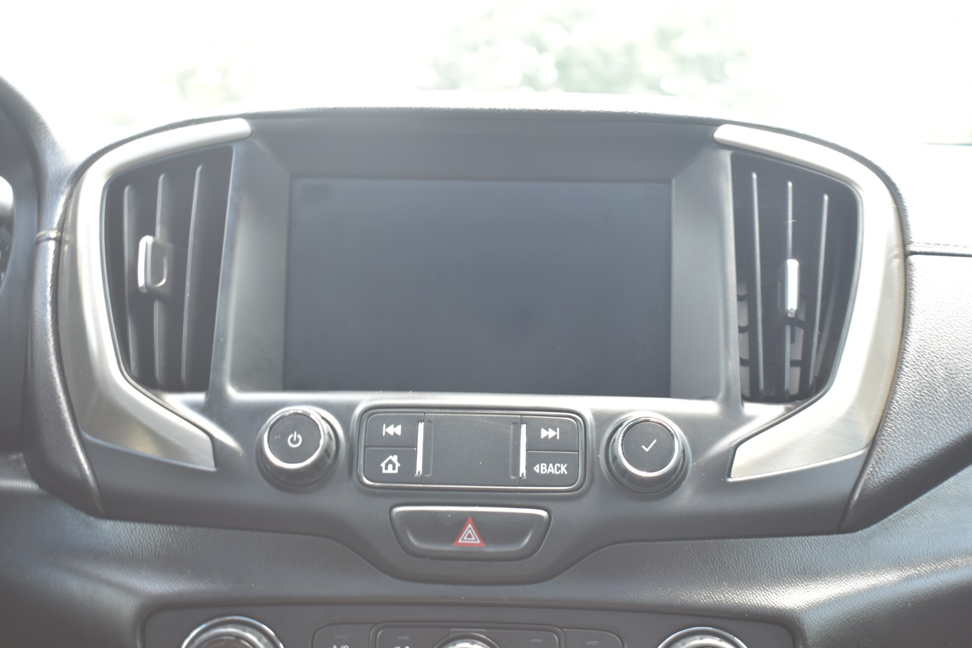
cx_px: 486
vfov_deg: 25.8
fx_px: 1418
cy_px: 324
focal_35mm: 52
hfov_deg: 37.8
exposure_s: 1/10
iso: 100
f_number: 4.5
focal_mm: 35
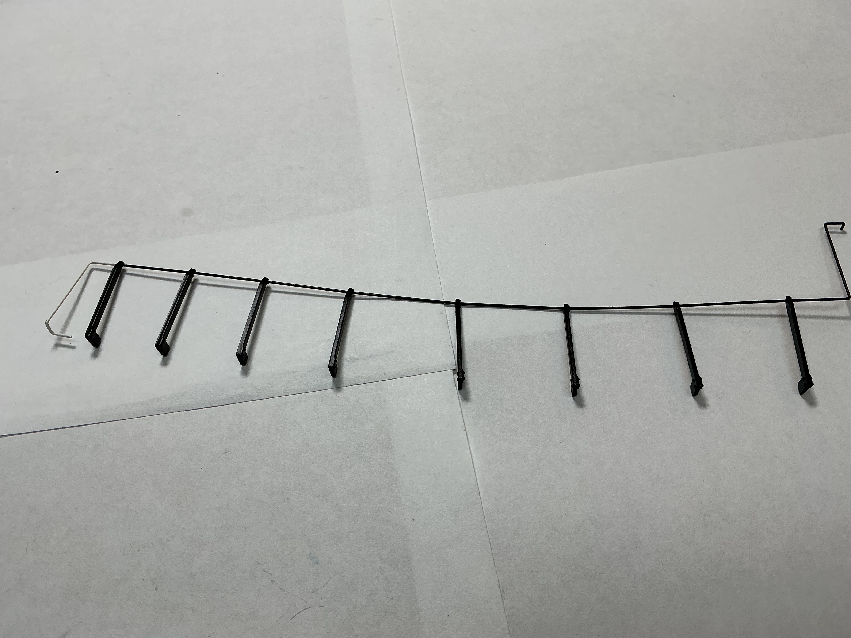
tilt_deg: -61.0
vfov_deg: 48.2
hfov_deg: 61.7
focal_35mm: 29
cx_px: 426
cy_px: 319
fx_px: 713
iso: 25
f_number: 1.8
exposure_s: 1/320
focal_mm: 3
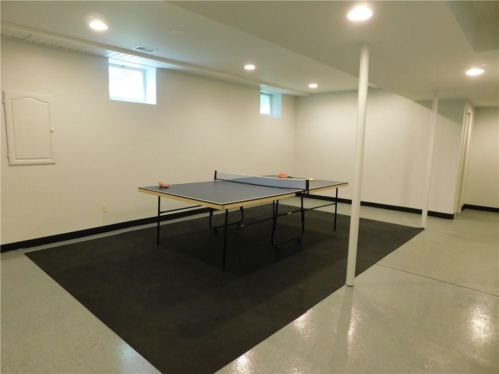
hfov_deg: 73.9
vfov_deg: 58.9
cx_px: 250
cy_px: 187
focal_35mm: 23
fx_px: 332
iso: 400
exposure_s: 1/15
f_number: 3
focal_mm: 4
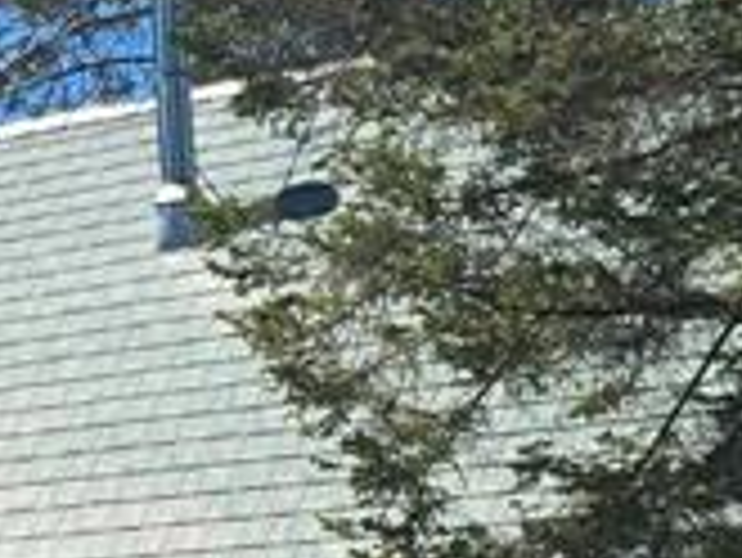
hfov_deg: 12.9
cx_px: -436
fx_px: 3067
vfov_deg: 10.4
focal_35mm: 143
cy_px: 220
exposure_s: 1/5000
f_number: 1.7
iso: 80
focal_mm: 6.3
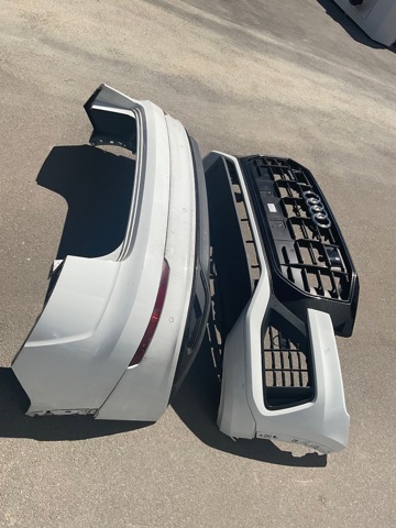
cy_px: 264
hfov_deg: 48.2
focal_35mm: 29
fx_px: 442
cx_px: 198
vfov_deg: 61.7
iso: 16
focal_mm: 3
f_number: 1.8
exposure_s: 1/3788
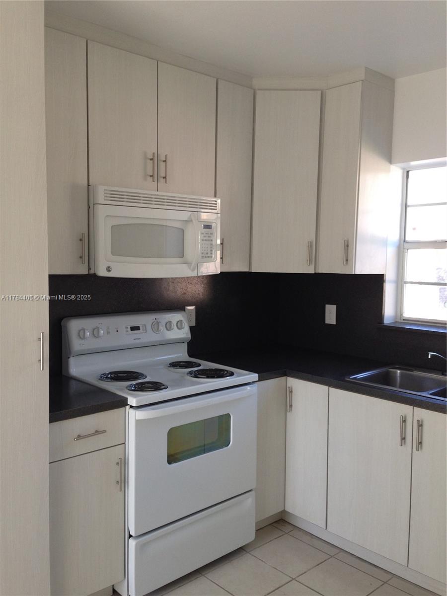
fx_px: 568
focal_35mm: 33
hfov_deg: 42.9
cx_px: 224
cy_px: 298
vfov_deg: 55.4
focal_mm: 4.12
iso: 64
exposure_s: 1/60
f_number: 2.4
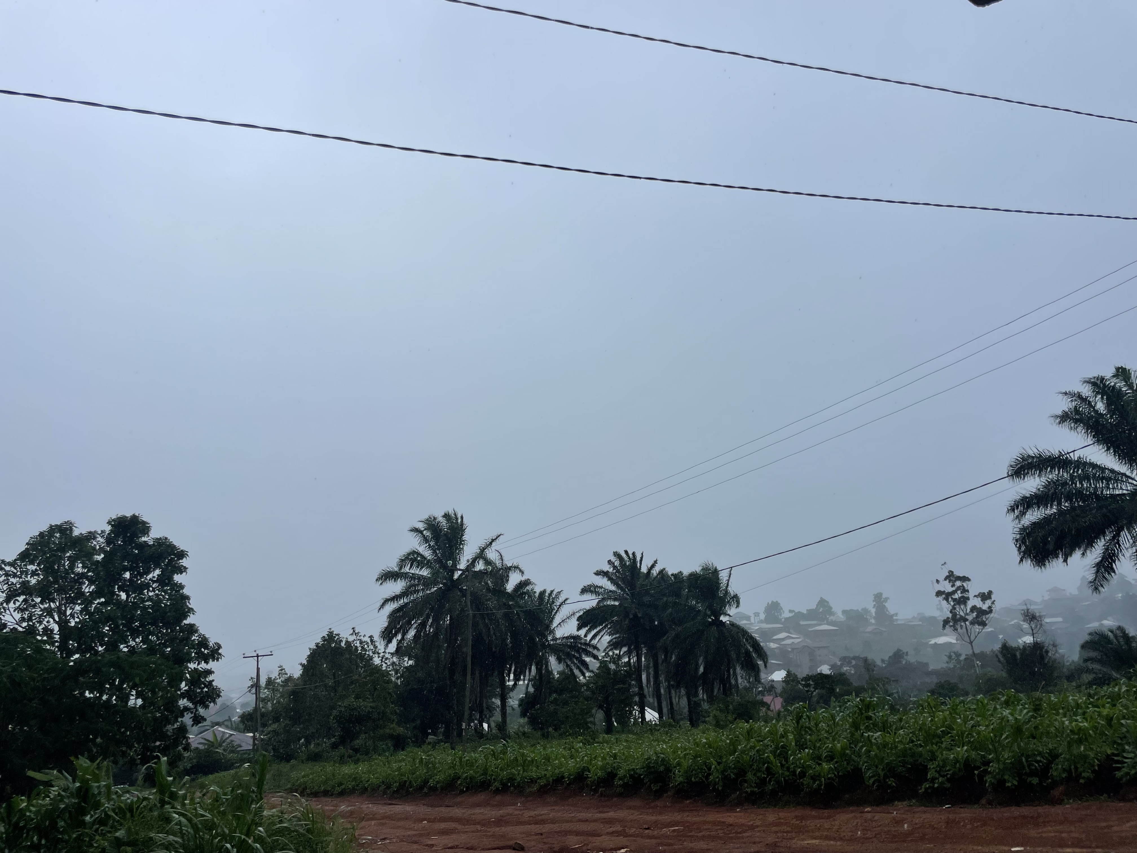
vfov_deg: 53.1
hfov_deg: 67.3
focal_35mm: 26
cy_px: 426
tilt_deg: +14.0
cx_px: 568
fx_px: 854
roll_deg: +3.2
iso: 32
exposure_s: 1/1350
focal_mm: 4.2
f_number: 1.6
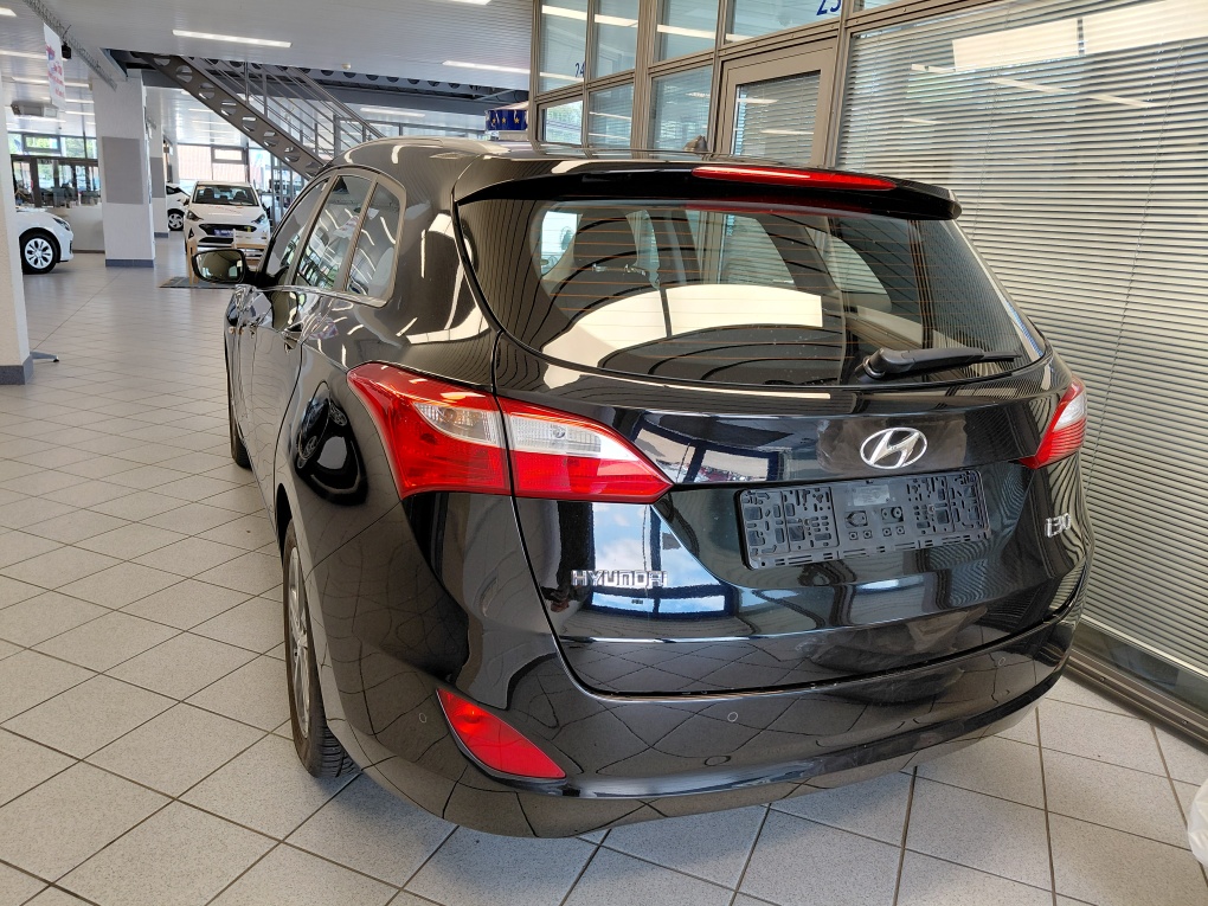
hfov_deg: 69.4
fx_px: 872
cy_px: 453
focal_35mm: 25
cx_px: 604
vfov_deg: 54.9
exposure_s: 1/100
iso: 100
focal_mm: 4.69
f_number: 1.8
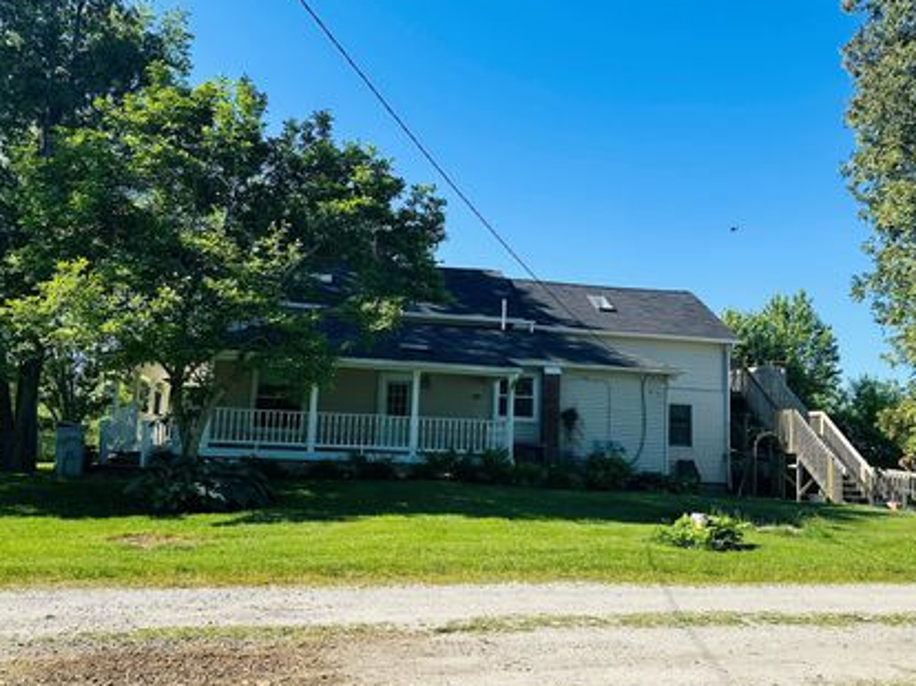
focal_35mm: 29
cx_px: 431
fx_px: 767
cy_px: 349
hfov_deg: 61.6
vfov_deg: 48.2
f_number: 1.78
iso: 80
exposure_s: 1/2882
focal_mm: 6.86
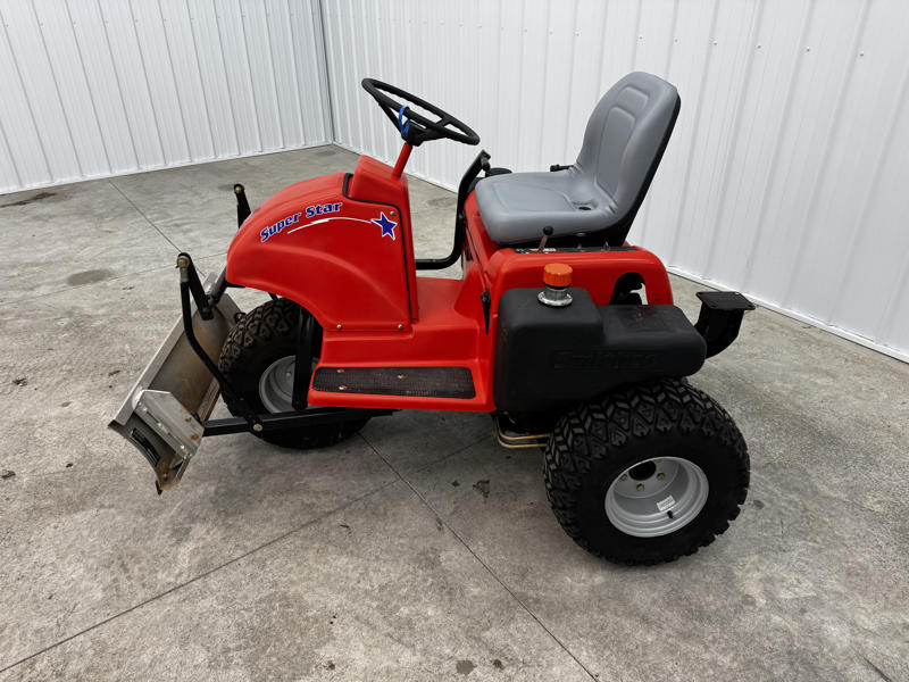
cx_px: 454
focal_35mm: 24
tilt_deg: -30.2
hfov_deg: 71.6
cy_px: 341
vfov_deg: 56.8
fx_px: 630
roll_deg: -0.4
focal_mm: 6.76
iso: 80
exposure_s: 1/120
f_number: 1.78
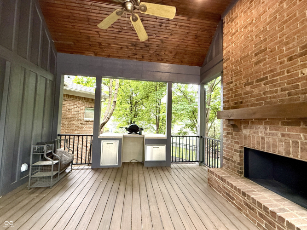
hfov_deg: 102.1
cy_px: 115
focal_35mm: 14
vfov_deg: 85.7
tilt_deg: +3.0
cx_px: 154
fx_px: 124
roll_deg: -1.6
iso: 250
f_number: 2.2
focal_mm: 2.22
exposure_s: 1/120
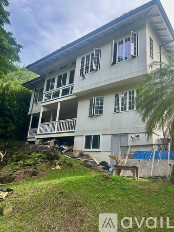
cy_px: 116
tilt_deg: +17.2
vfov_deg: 67.3
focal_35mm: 26
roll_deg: -5.6
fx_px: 174
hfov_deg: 53.1
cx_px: 87
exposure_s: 1/924
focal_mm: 5.7
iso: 50
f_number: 1.5
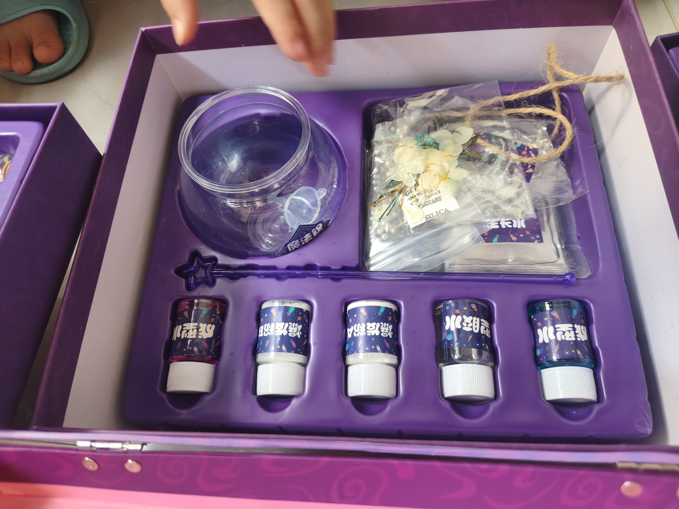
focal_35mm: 23
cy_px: 254
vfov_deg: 58.9
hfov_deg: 73.9
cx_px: 340
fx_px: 451
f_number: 1.88
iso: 1000
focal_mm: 5.56
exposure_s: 1/150
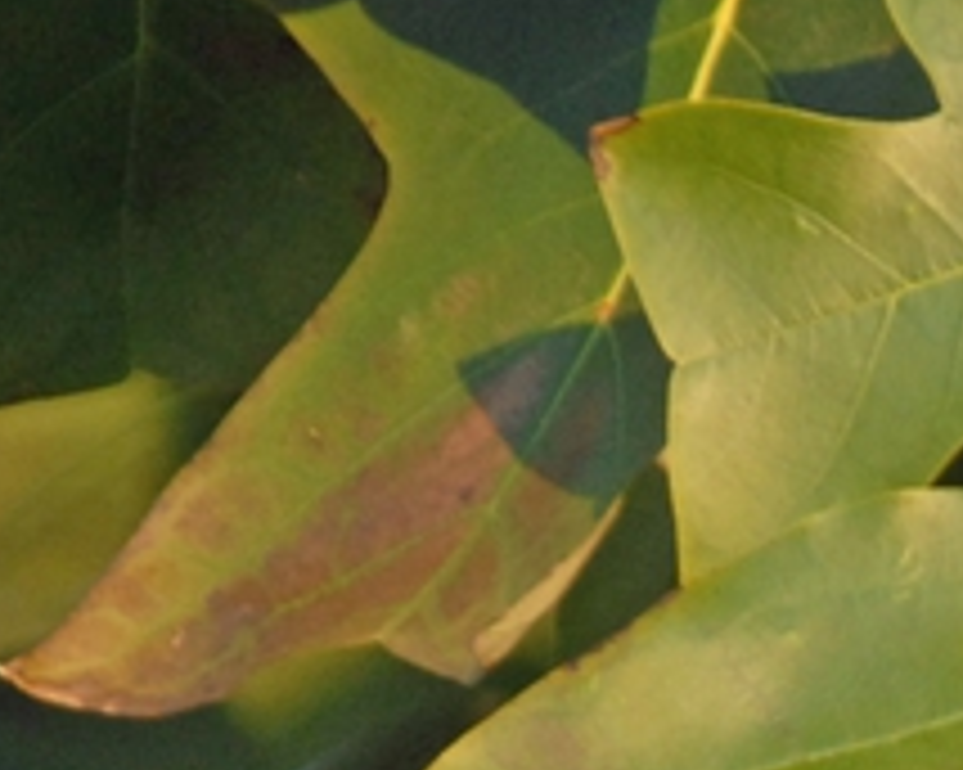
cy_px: 696
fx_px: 35503
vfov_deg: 1.2
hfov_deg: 1.6
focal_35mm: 1246
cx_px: 1485
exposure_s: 1/160
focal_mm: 185
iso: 400
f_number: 6.3
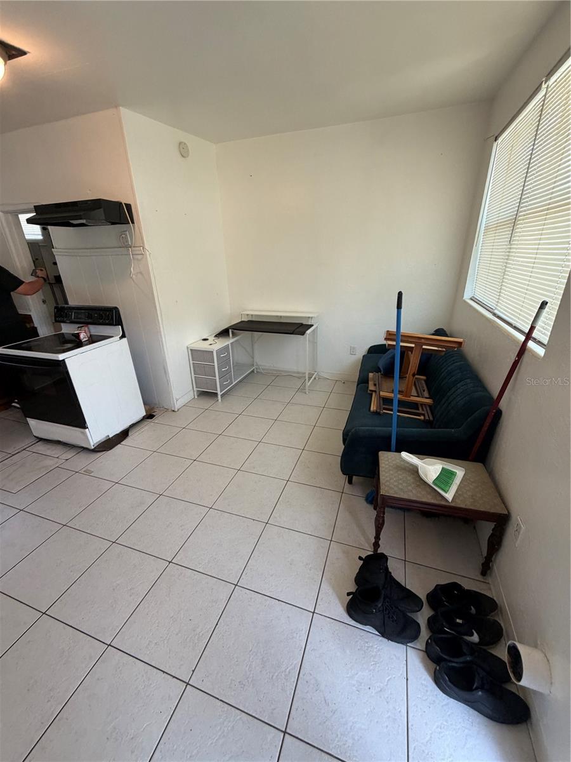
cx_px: 286
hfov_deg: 85.7
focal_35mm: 14
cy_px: 381
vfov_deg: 102.1
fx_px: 308
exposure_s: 1/120
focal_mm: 2.22
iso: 200
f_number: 2.2
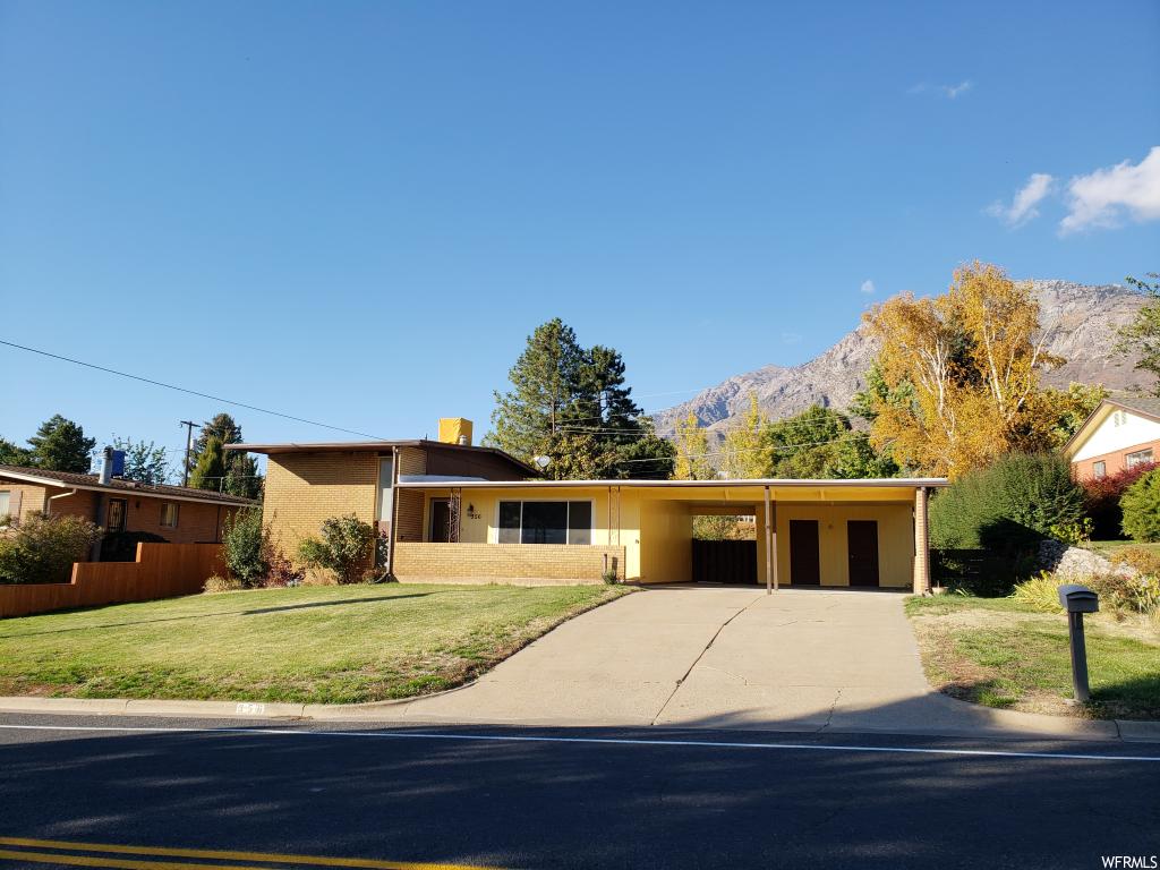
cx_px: 580
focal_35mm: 26
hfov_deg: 67.3
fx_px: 871
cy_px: 435
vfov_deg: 53.1
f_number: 2.4
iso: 50
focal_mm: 4.3
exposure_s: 1/909
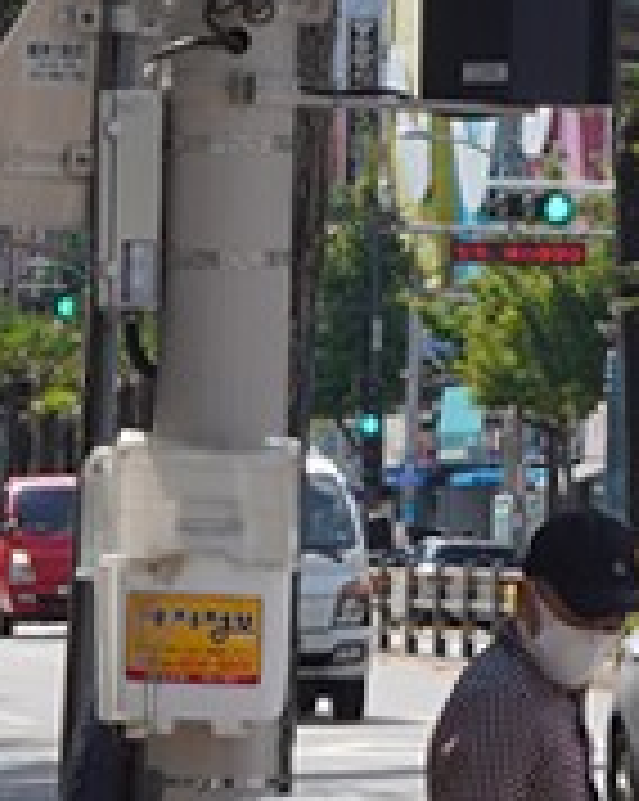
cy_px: -580
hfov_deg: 4.2
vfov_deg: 5.2
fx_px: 8738
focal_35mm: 369
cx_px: 873
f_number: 13
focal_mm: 35
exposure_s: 1/100
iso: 100
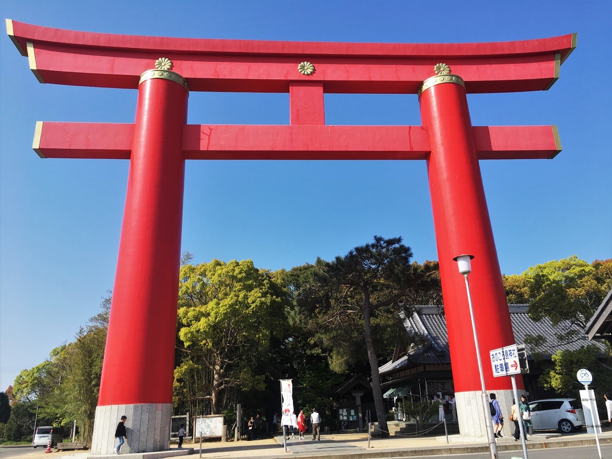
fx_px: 513
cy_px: 230
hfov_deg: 61.7
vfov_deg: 48.2
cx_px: 306
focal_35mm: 29
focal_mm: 4.15
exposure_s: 1/1054
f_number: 2.2
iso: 25
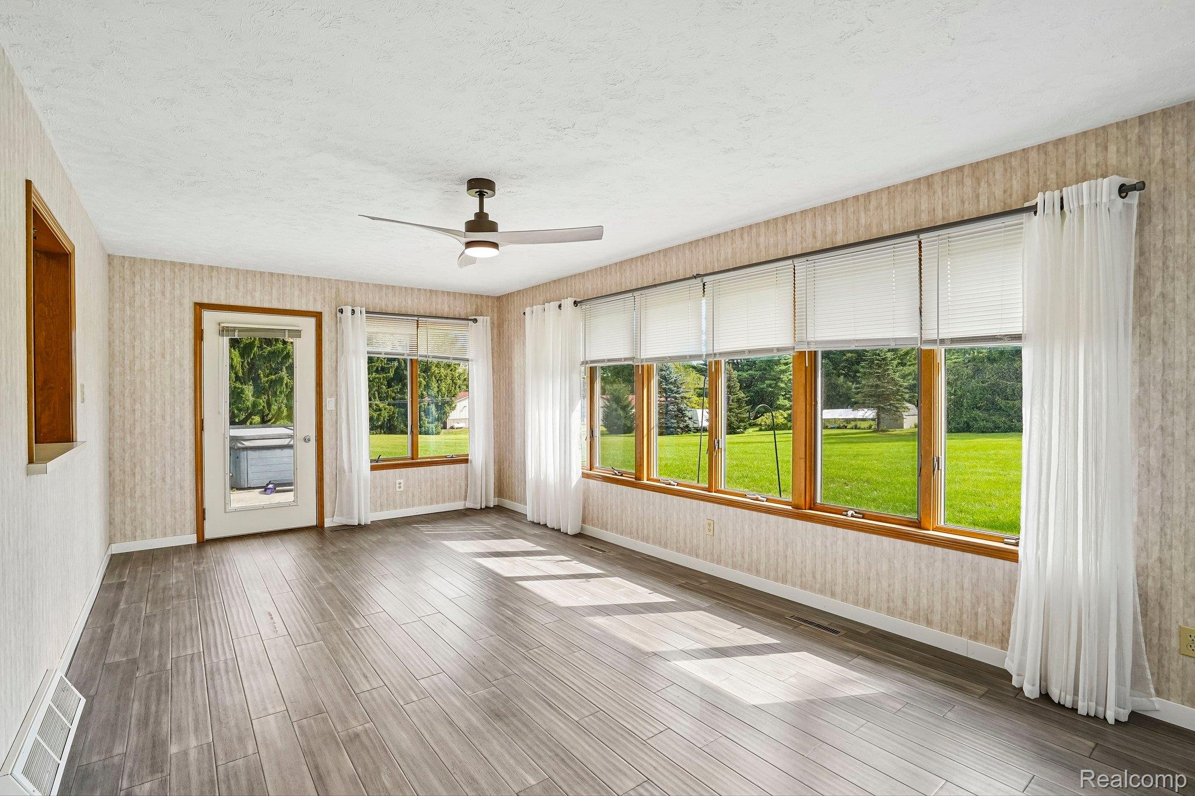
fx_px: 531
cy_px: 398
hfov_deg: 96.7
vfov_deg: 73.7
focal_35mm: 16
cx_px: 598
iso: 250
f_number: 8
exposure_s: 1/125
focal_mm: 16
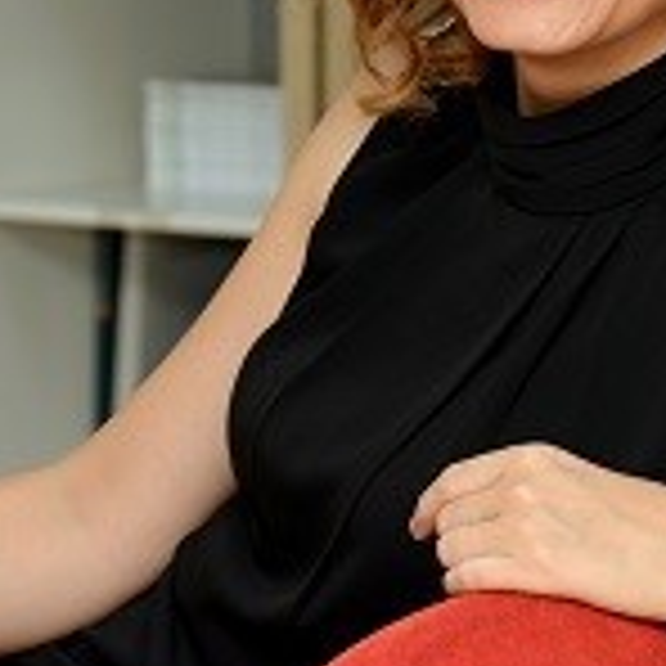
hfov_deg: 5.1
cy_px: 187
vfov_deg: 5.1
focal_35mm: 345
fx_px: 7510
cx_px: 292
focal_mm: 120
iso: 320
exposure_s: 1/60
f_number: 5.6
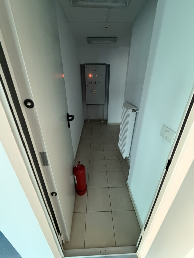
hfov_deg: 85.7
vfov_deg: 102.1
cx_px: 97
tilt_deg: -23.8
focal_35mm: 14
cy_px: 129
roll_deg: -0.4
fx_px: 105
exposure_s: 1/50
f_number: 2.2
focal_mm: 2.22
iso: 800
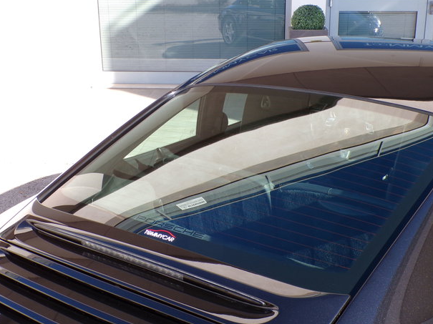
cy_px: 181
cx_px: 248
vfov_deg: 30.8
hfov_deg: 40.4
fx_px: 588
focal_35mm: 47
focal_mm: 6.6
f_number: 4.9
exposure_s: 1/140
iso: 100
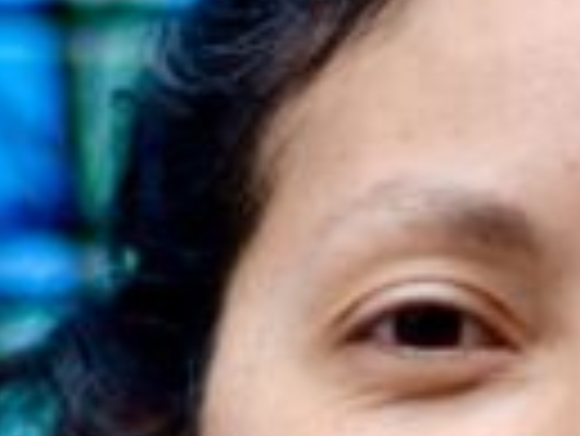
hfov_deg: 6.5
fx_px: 5082
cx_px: 346
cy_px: 575
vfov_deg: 4.9
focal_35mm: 303
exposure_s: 1/640
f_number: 1.4
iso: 800
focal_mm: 50
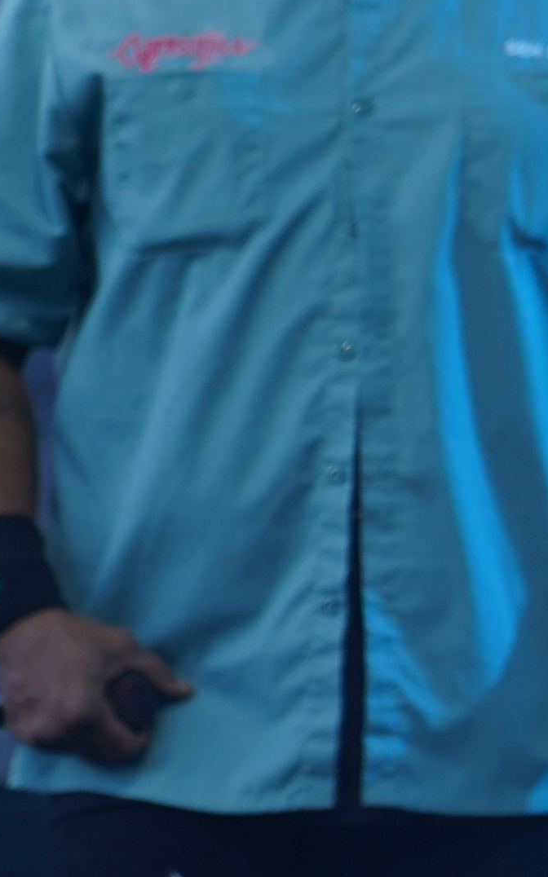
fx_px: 14273
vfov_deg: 3.5
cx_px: 1404
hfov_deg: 2.2
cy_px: -661
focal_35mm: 597
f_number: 4
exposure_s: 1/125
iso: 160
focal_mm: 105
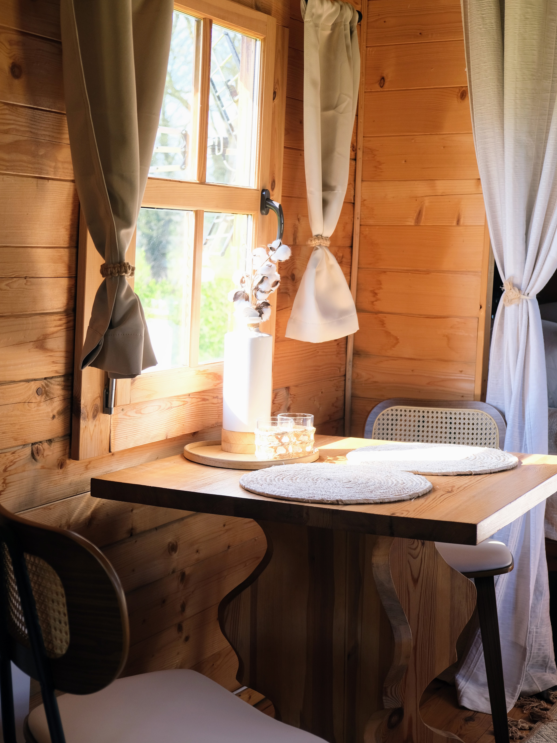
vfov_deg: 37.5
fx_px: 1094
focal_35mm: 51
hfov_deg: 28.6
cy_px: 359
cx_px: 278
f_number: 3.6
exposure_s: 1/110
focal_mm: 31.5
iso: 320
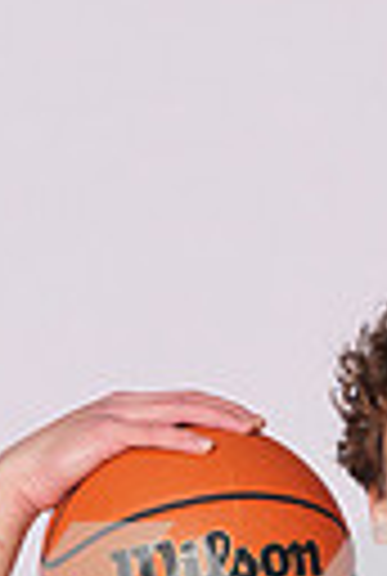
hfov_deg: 2.8
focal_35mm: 501
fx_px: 8035
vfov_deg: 4.1
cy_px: 981
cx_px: 392
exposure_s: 1/200
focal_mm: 143
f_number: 7.1
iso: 200
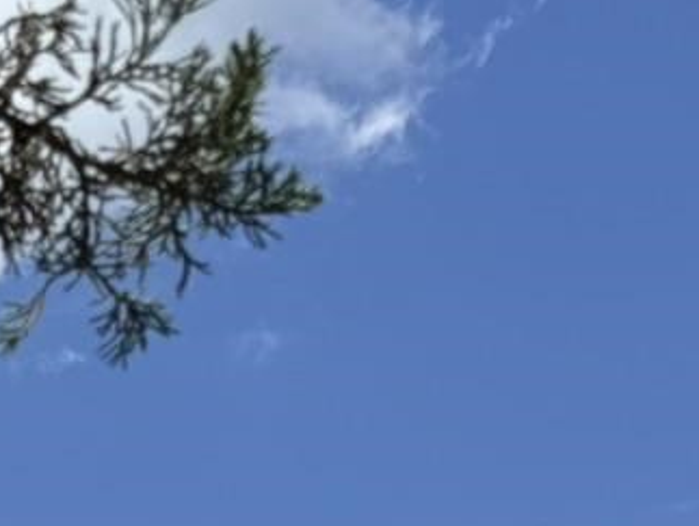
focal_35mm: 152
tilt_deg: +1.3
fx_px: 3073
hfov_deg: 10.9
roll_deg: -0.9
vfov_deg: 8.3
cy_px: 1591
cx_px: -993
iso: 80
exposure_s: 1/6410
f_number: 1.78
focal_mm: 6.76
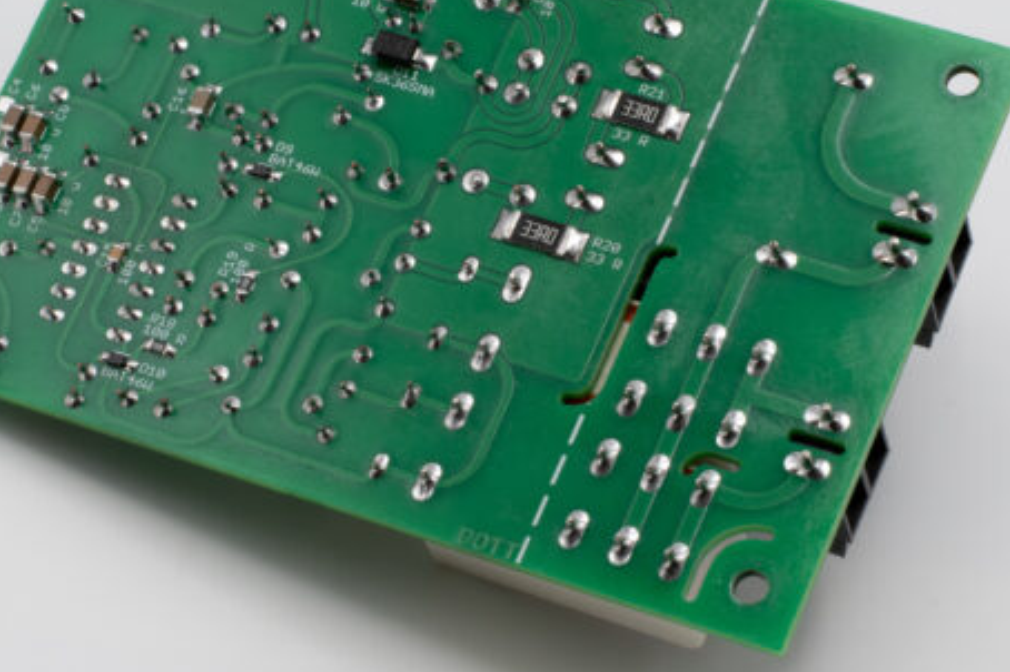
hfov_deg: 16.1
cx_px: 405
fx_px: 3560
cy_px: 291
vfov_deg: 10.8
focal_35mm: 127
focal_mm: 50
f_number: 16
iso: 640
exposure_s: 1/80
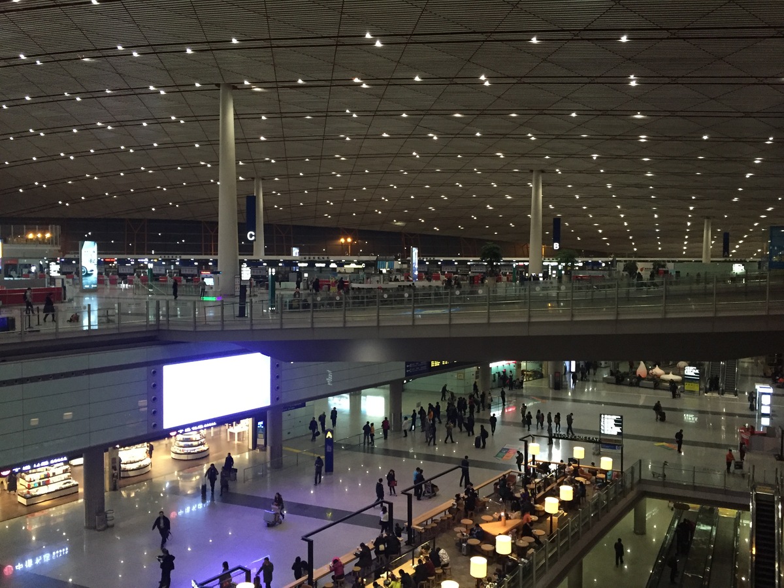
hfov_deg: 61.7
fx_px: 657
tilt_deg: -1.9
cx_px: 392
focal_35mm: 29
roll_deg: -0.2
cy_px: 294
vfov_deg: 48.2
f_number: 2.2
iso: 250
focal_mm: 4.15
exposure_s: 1/25
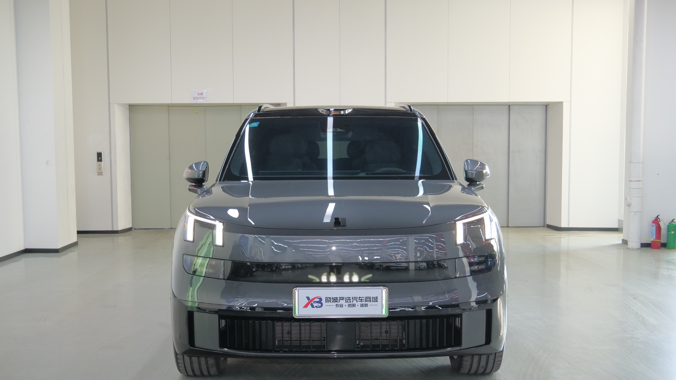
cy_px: 220
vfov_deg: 27.1
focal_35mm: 44
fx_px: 789
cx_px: 340
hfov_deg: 46.4
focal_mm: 20
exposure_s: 1/15
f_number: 4.1
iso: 800
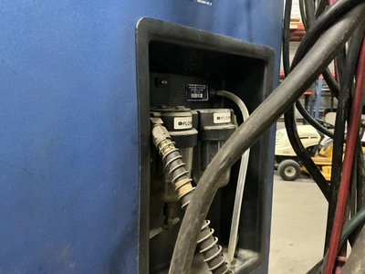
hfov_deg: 63.4
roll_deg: -2.0
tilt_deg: -6.4
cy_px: 137
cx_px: 182
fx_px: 295
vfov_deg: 49.7
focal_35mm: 28
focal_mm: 3
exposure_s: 1/24
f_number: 1.8
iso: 500
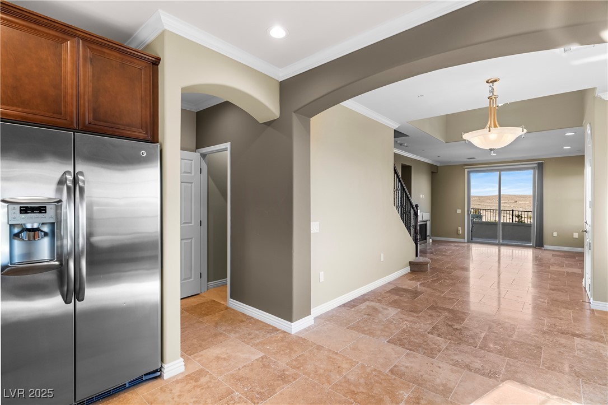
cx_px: 304
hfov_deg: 93.3
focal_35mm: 17
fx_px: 287
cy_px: 202
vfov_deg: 70.4
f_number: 8
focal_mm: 17
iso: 320
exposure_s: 1
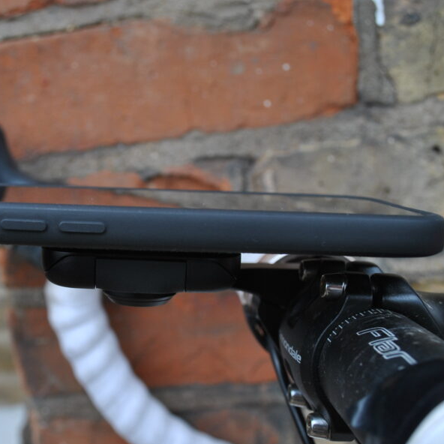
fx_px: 769
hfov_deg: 31.7
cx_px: 122
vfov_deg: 32.2
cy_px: 245
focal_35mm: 53
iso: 140
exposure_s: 1/125
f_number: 5.6
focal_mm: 24
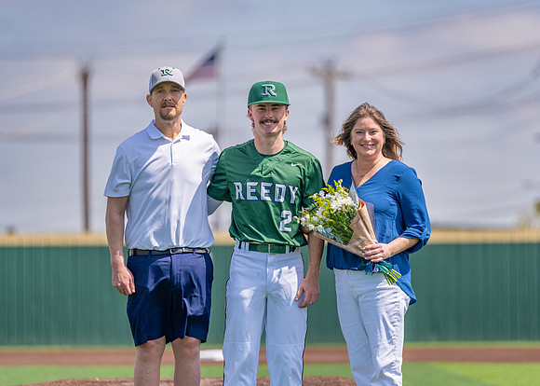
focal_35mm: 211
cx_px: 285
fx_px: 3240
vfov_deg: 6.8
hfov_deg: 9.5
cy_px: 193
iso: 100
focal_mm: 200
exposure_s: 1/2000
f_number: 2.8
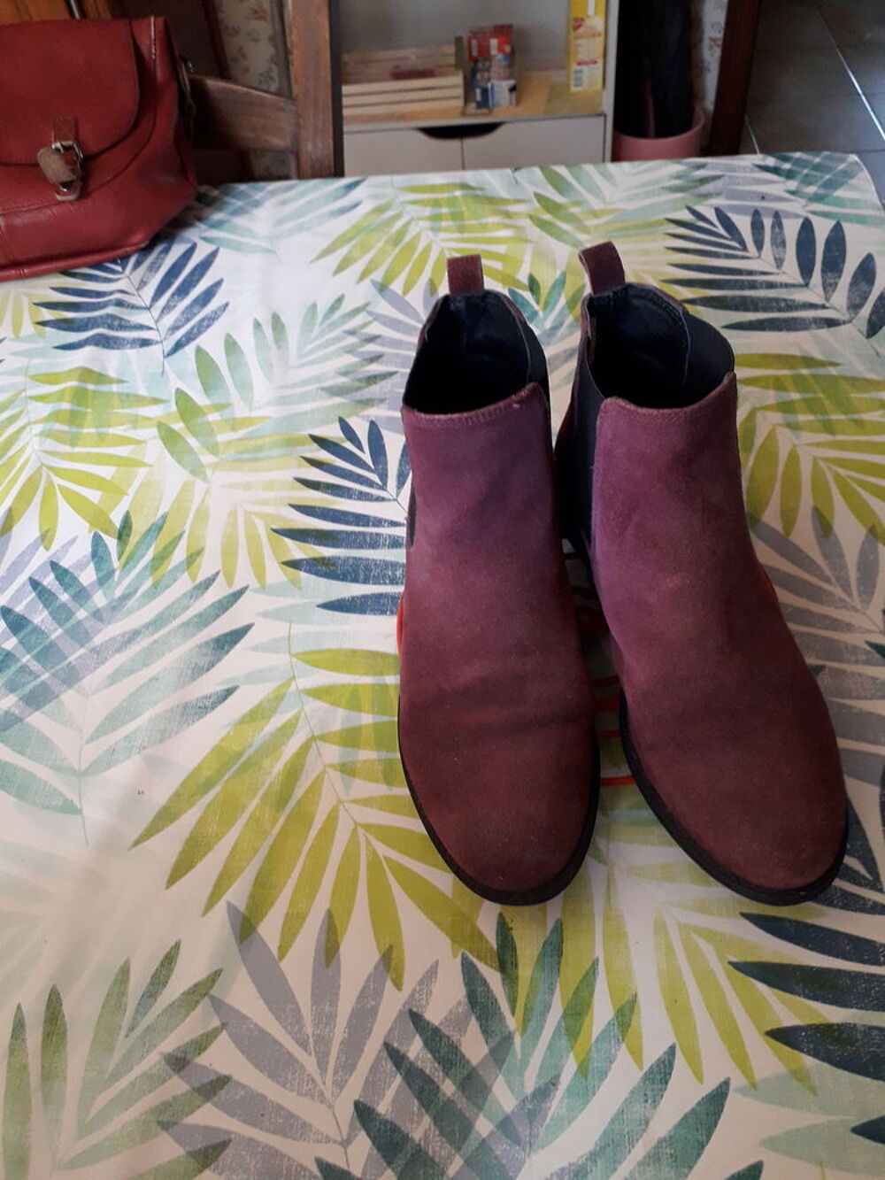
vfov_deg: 65.3
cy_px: 590
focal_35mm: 27
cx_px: 442
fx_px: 920
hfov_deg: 51.4
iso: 200
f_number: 1.9
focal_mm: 3.6
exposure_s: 1/50
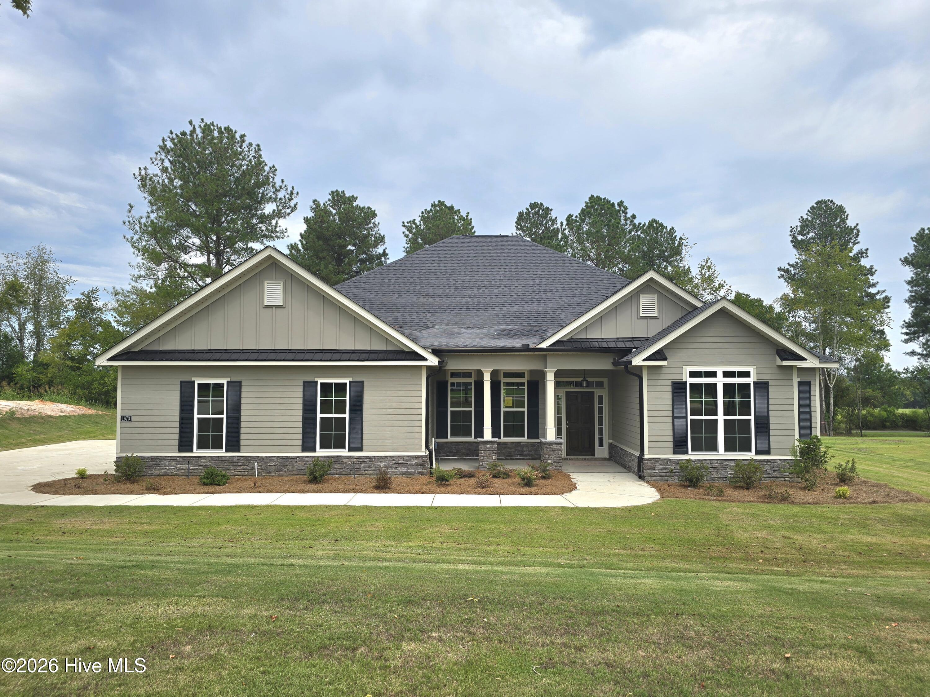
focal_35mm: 23
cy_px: 348
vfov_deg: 58.9
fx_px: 618
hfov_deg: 73.9
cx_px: 465
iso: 12
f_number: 1.7
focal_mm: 6.3
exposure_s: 1/714
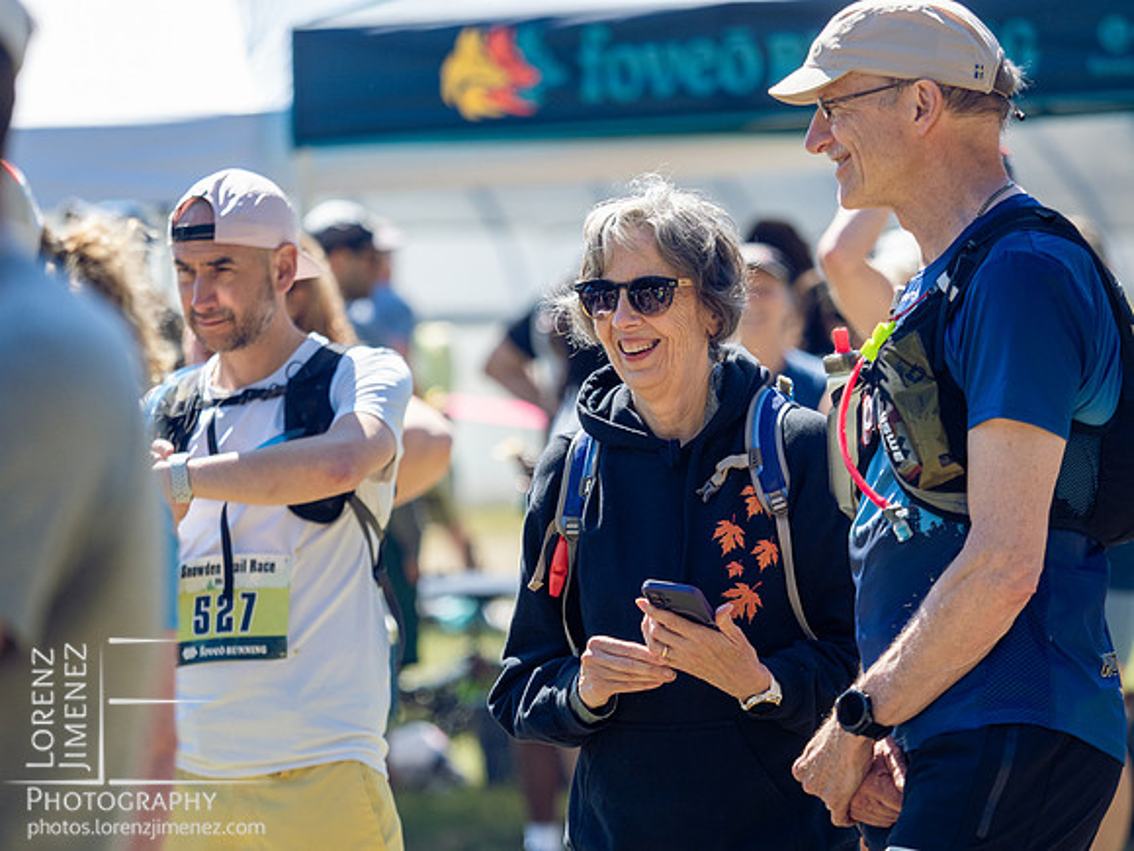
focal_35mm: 250
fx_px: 8190
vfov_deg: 5.9
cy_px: 426
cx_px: 567
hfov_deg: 7.9
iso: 400
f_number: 2.8
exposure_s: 1/1600
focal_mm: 125
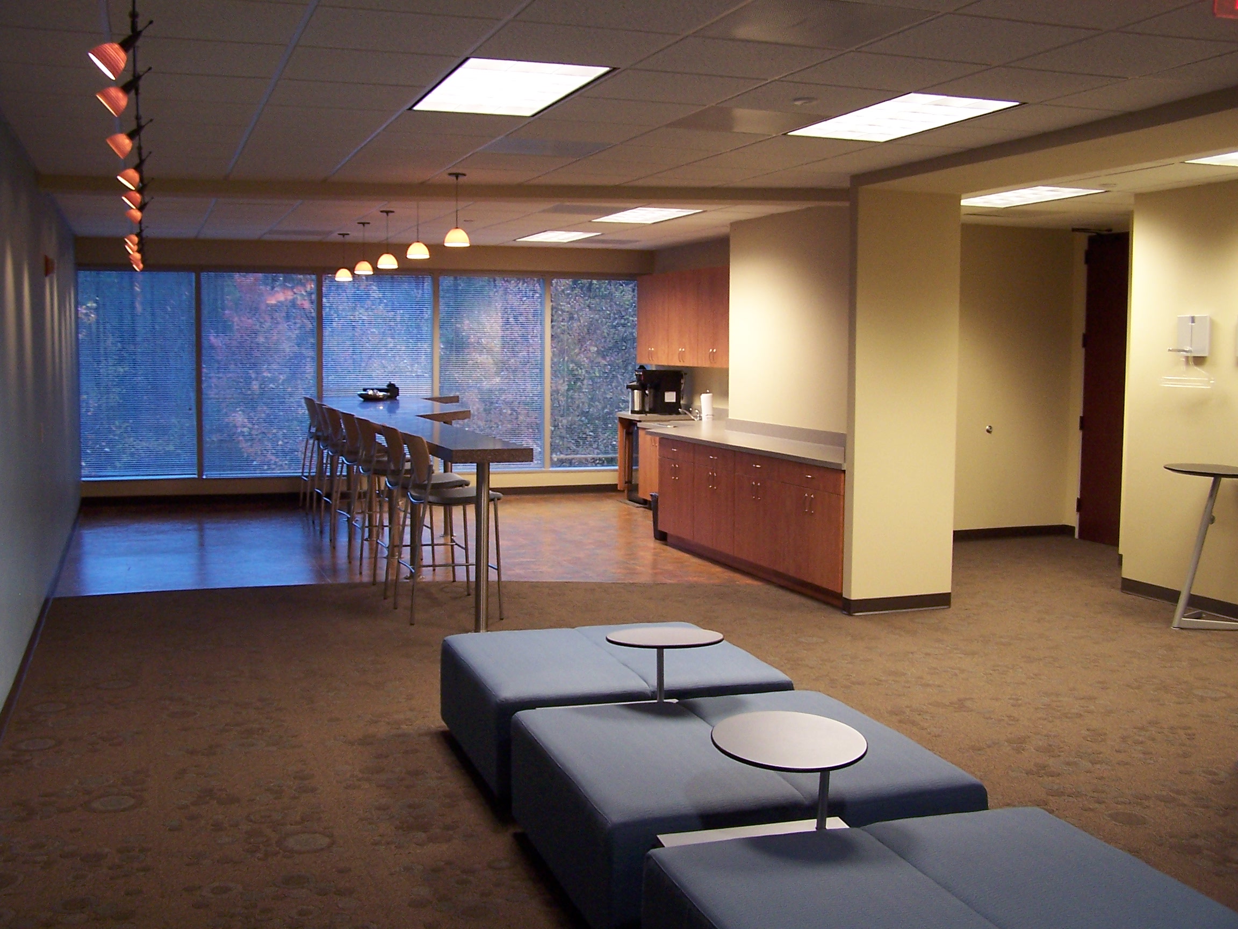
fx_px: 1359
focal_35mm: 38
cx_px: 619
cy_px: 464
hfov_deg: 49.0
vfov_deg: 37.7
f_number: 2.8
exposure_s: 1/15
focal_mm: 6.3
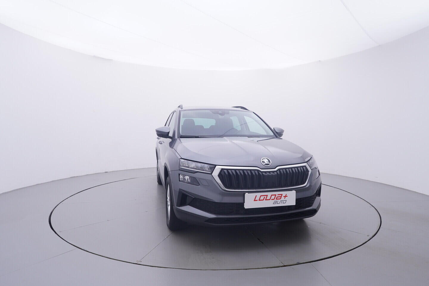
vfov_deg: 56.2
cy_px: 143
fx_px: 268
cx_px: 214
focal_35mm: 22
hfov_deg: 77.3
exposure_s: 1/80
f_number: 5
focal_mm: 15
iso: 200
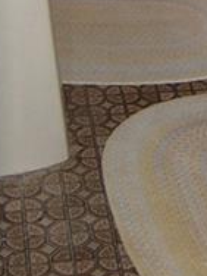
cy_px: -154
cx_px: 283
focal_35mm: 147
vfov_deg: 12.7
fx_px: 1172
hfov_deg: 9.9
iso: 105
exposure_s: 1/95.8
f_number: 2.7
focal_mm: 7.5
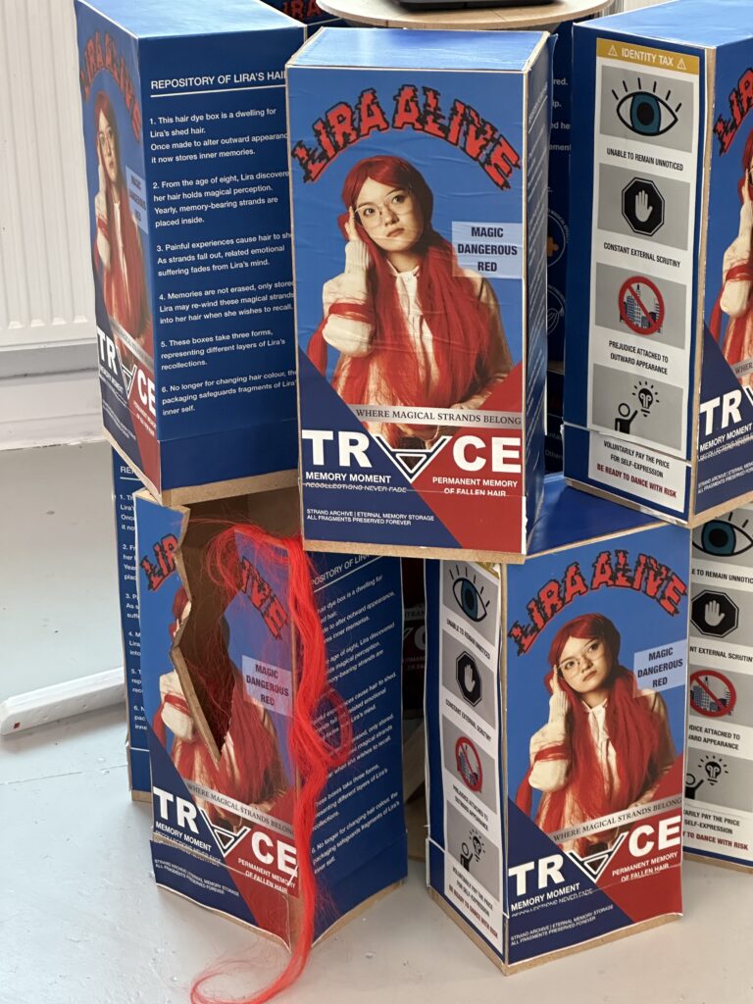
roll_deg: +0.6
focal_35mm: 77
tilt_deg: -23.3
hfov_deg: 19.1
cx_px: 376
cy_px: 502
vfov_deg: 25.3
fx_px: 2233
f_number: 2.8
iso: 320
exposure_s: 1/100
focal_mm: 9
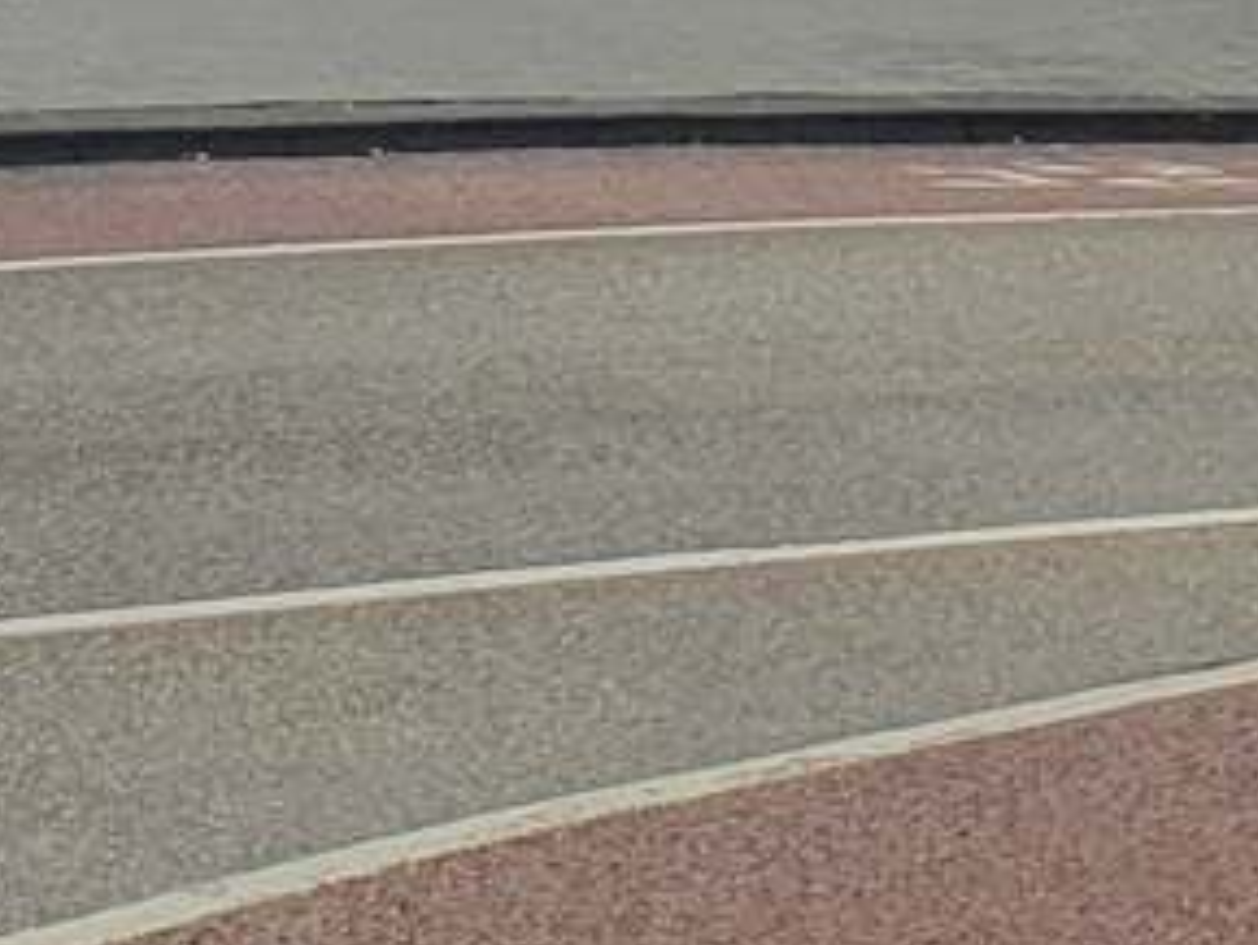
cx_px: 457
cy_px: -1228
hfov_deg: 13.7
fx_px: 5235
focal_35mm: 144
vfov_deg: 9.3
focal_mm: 4.3
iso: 50
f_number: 2.4
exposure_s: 1/3333
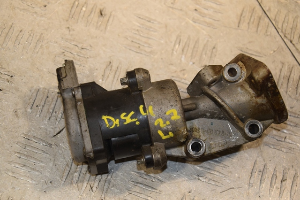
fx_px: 825
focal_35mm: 99
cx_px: 150
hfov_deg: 20.6
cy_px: 100
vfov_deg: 13.8
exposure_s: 1/200
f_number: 6.3
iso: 800
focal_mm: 66
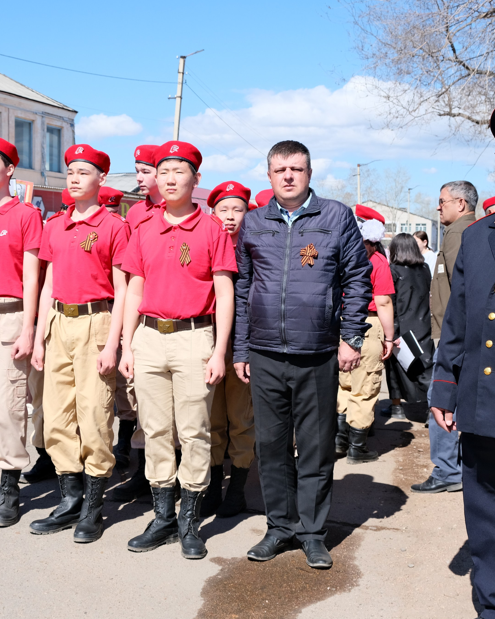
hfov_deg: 30.1
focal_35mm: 50
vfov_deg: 37.3
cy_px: 309
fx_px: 916
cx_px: 180
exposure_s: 1/800
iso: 320
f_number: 5.6
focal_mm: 23.3
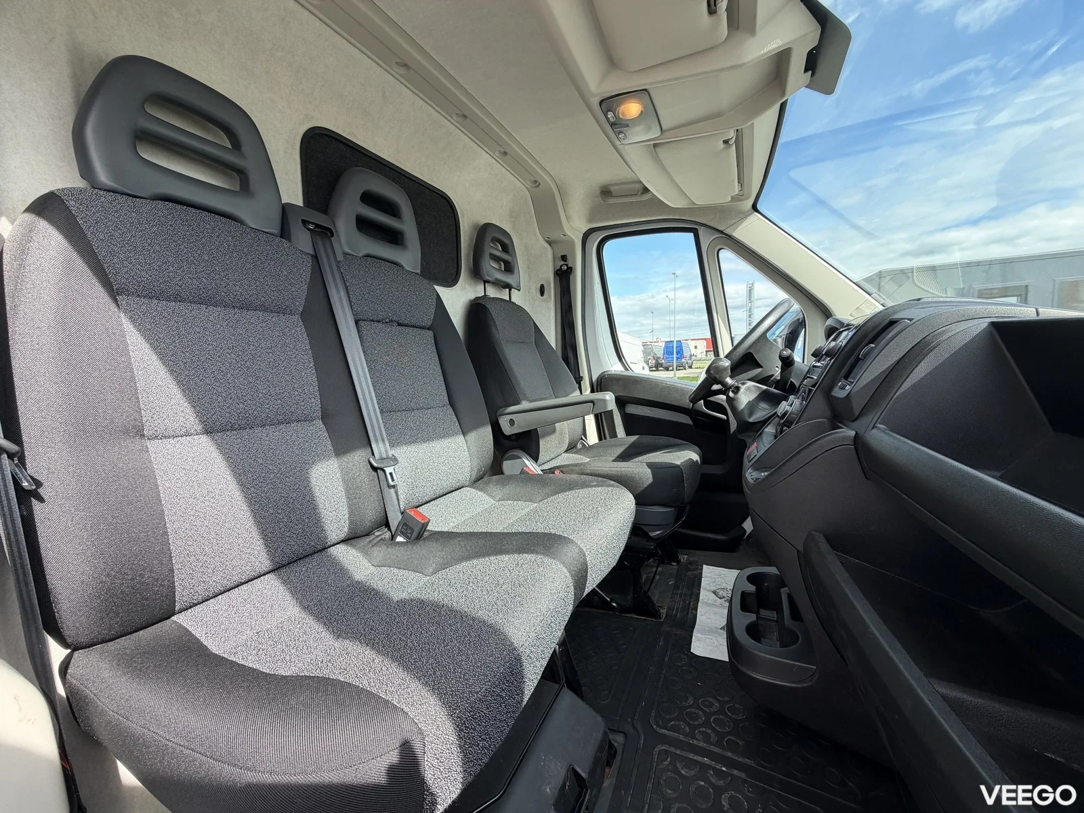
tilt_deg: -6.2
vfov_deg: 85.7
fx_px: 438
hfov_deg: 102.1
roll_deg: +2.3
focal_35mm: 14
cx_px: 542
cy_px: 406
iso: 40
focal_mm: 2.22
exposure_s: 1/213
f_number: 2.2
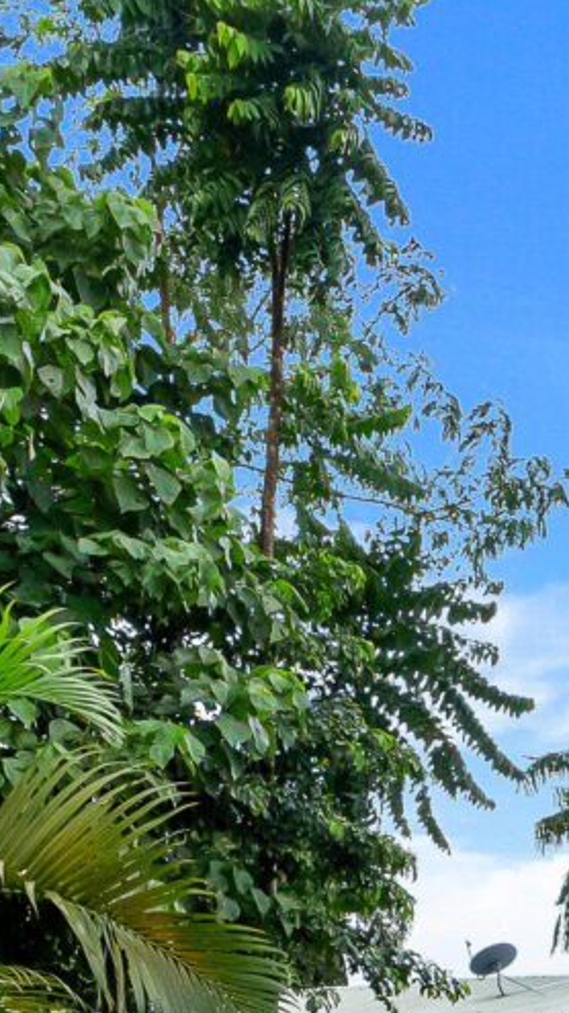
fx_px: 1638
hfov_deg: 16.1
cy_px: 1126
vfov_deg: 30.6
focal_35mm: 61
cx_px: 1075
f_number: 9
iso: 2500
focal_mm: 16
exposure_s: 1/800
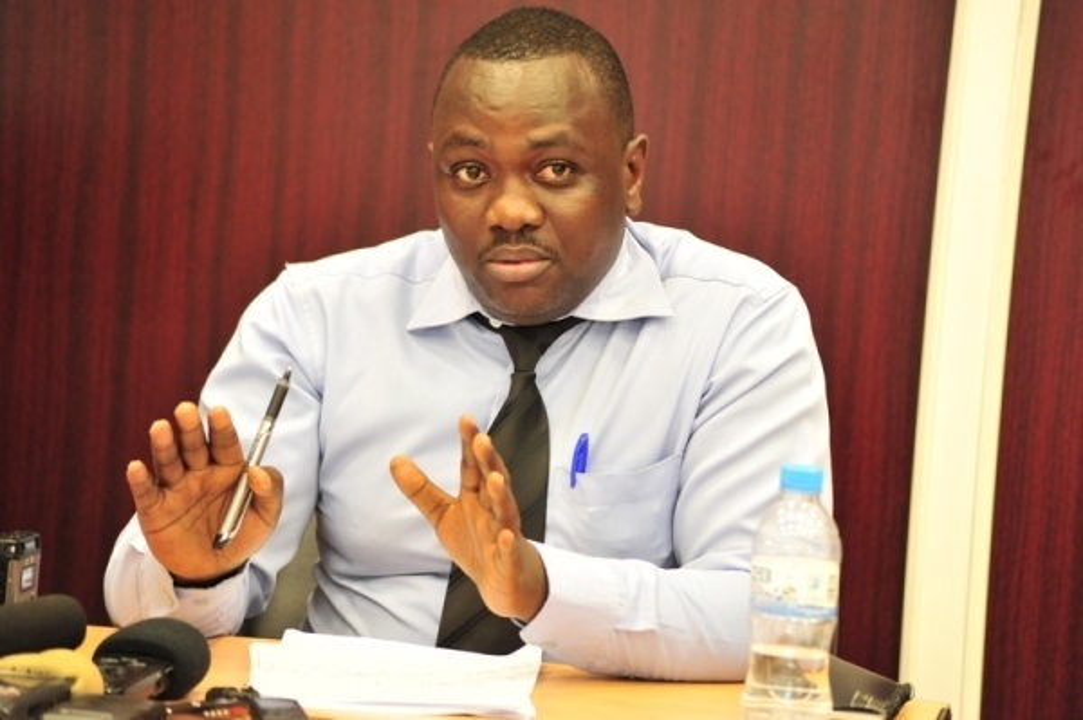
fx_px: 5410
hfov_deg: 11.4
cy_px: 360
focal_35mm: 180
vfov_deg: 7.6
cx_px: 542
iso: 2000
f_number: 5
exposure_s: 1/50
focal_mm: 180
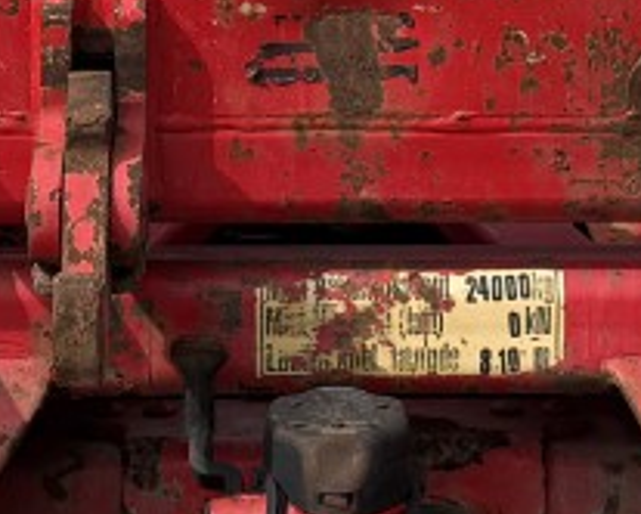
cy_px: 139
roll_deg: -1.8
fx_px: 3095
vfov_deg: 9.5
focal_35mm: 163
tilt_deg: -9.9
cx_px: 390
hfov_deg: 11.8
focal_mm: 6.76
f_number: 1.78
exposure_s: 1/3145
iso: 80
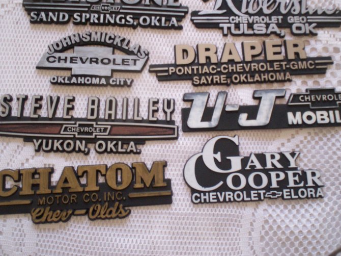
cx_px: 179
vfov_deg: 33.6
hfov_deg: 43.9
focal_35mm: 43
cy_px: 116
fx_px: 423
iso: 140
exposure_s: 1/11.2
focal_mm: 5.9
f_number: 4.5
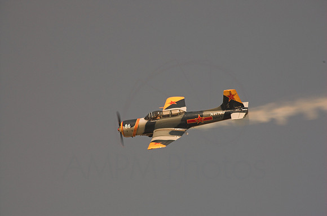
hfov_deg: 3.3
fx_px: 5710
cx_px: 164
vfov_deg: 2.2
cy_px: 108
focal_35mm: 630
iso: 200
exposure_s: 1/160
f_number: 18
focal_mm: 420
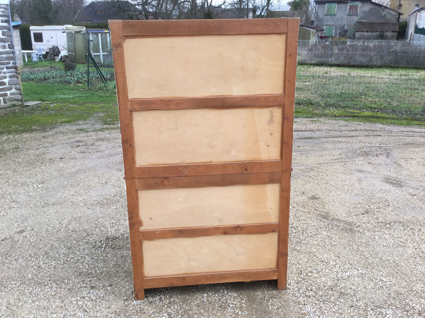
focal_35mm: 31
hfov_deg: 58.4
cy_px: 159
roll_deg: -1.5
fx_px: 381
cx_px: 212
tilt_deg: -20.5
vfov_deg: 45.4
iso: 32
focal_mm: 3.3
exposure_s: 1/100
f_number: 2.4
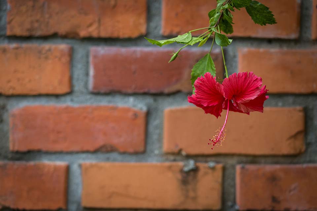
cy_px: 106
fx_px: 1540
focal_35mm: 175
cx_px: 158
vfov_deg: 7.8
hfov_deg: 11.8
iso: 640
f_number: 4
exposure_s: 1/2000
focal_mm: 175
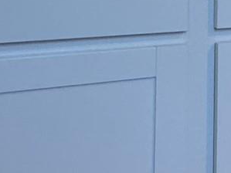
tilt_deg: -2.7
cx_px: 492
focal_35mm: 96
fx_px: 640
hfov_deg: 15.4
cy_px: -42
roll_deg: -3.0
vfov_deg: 14.8
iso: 250
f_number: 2.2
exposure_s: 1/120
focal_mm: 2.22
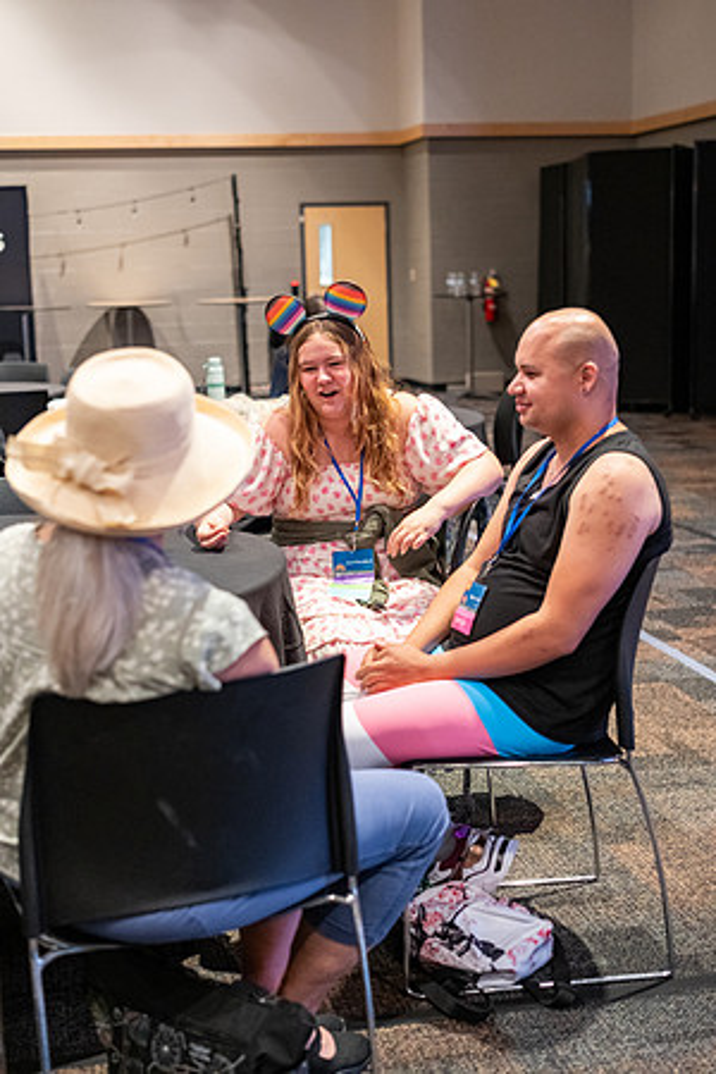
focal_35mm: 50
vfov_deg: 39.6
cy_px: 537
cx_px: 358
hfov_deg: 27.0
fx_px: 1492
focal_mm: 33
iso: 1600
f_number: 1.8
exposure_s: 1/50
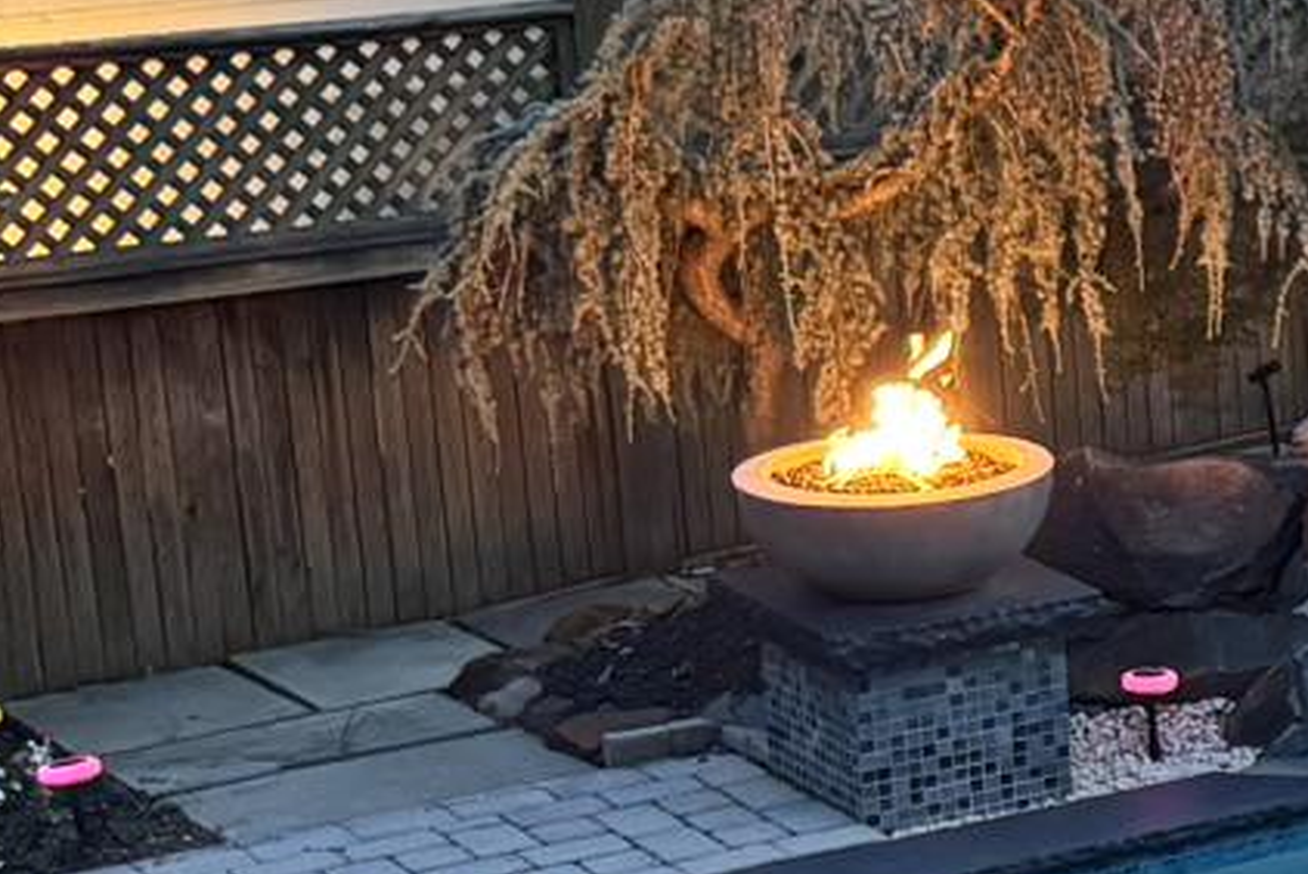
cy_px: 567
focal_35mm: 121
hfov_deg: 14.8
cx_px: 2359
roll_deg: -0.4
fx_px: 4399
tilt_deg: -15.8
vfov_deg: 11.3
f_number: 1.78
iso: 800
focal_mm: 6.76
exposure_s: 1/60
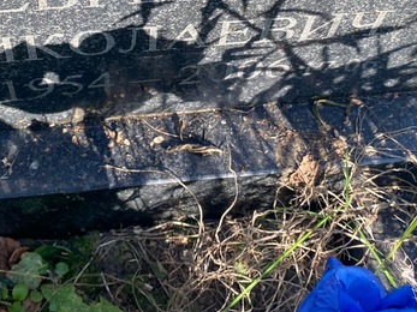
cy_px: -42
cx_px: 157
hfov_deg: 32.1
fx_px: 723
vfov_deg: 22.8
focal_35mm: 60
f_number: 1.8
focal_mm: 4.25
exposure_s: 1/451
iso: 32
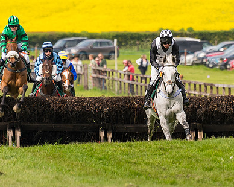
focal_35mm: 758
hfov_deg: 2.6
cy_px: 97
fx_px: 5247
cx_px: 154
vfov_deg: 2.0
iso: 400
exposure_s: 1/2500
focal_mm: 200
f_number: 4
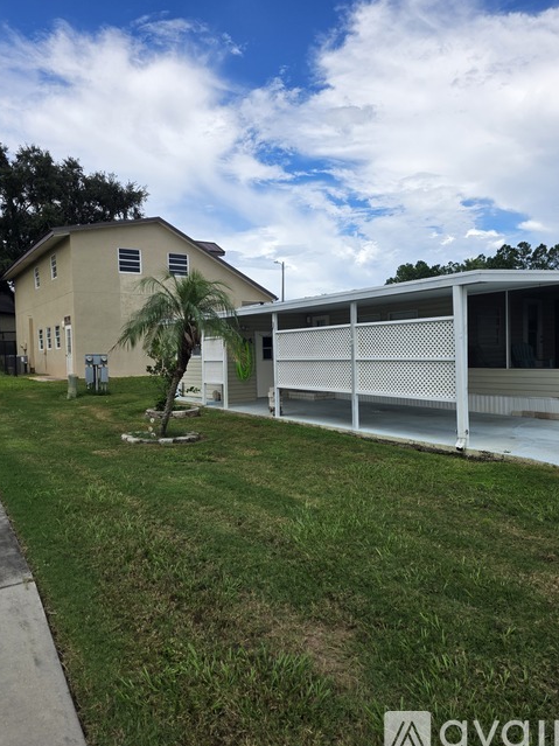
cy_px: 368
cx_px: 281
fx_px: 517
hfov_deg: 56.8
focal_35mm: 24
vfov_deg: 71.6
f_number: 1.7
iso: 80
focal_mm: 6.3
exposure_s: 1/4766
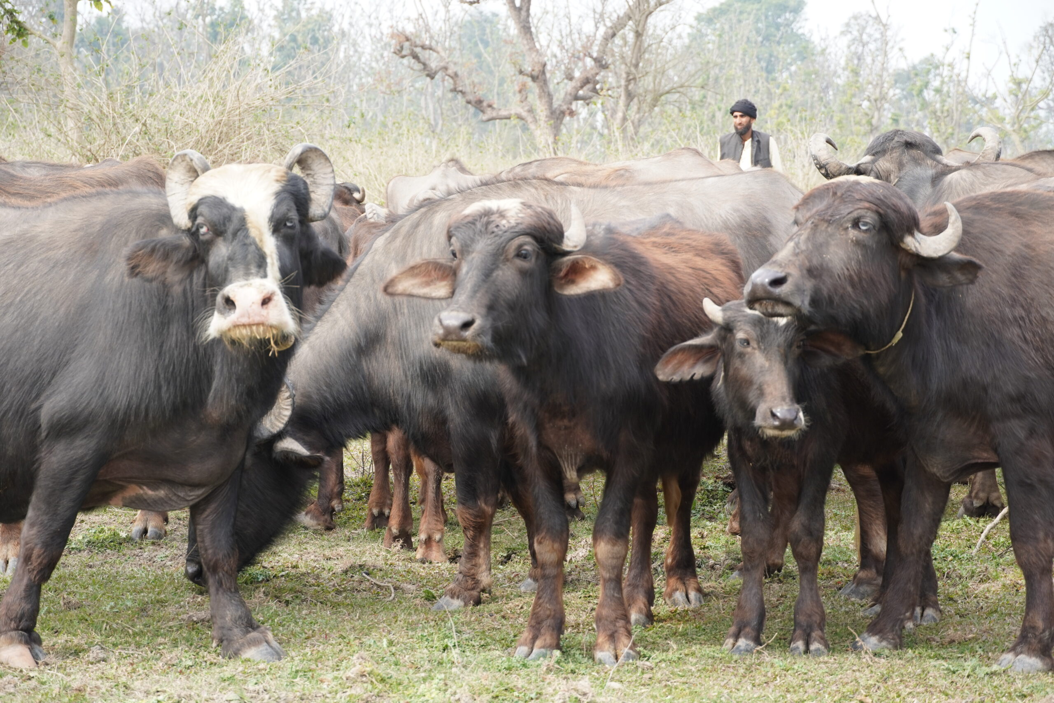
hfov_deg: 20.6
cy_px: 352
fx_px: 2898
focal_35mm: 99
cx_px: 527
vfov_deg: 13.8
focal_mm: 66
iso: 250
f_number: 5.6
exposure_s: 1/160
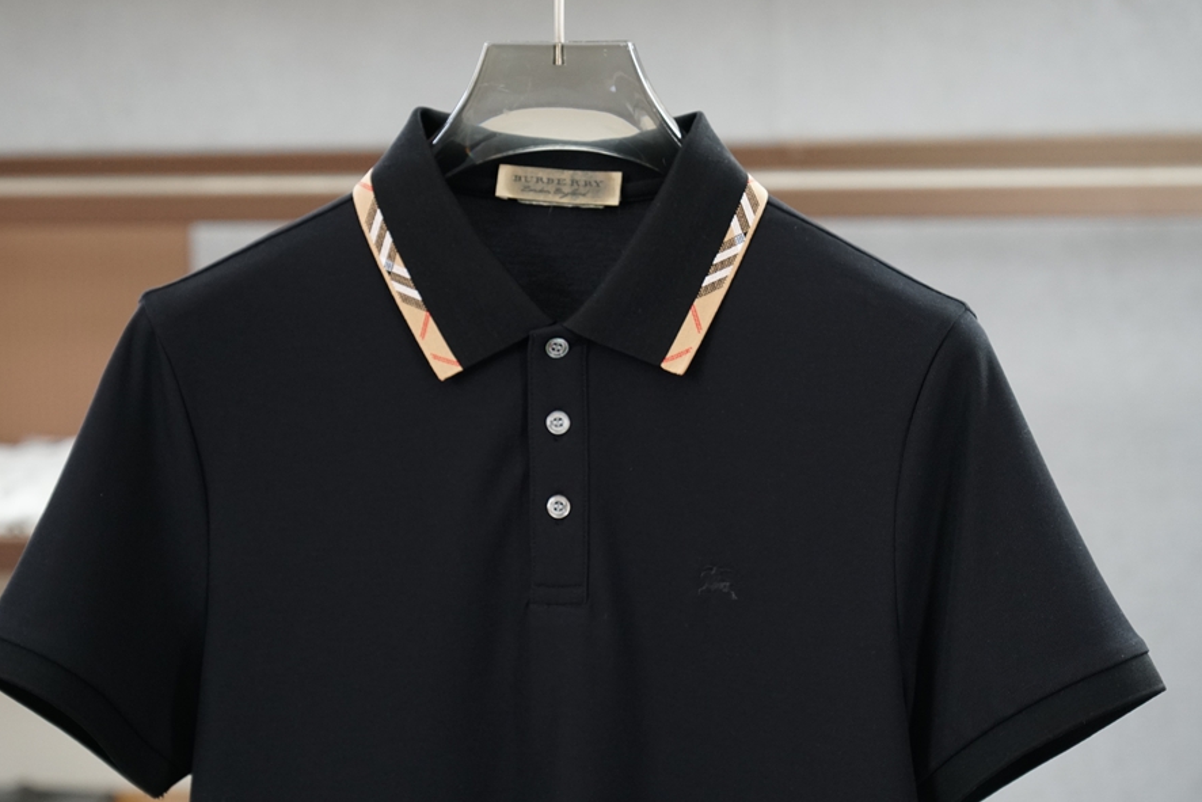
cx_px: 547
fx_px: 3540
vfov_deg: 12.9
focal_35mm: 106
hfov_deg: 19.3
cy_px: 438
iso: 1000
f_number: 3.5
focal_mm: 58
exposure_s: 1/125
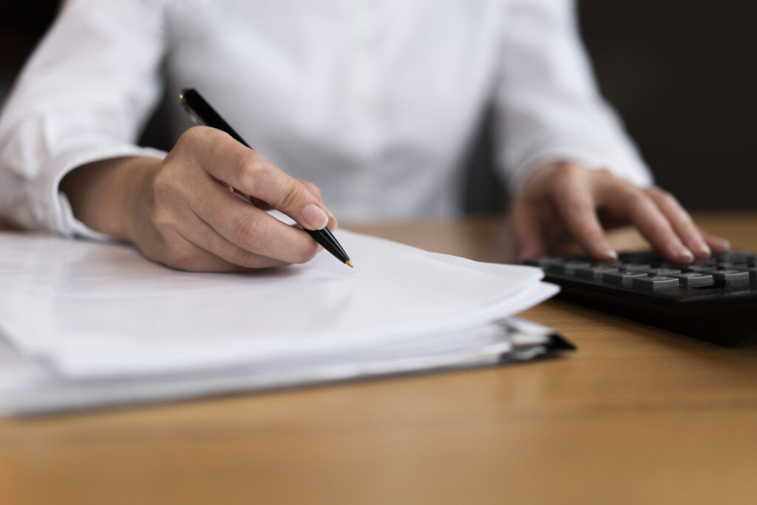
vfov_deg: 24.6
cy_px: 252
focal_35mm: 55
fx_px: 1157
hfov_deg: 36.2
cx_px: 378
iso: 250
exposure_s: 1/320
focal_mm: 55
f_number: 2
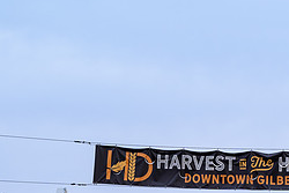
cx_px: 215
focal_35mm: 390
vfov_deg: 3.5
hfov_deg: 5.3
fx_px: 3133
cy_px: 155
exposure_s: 1/250
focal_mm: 168
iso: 320
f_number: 4
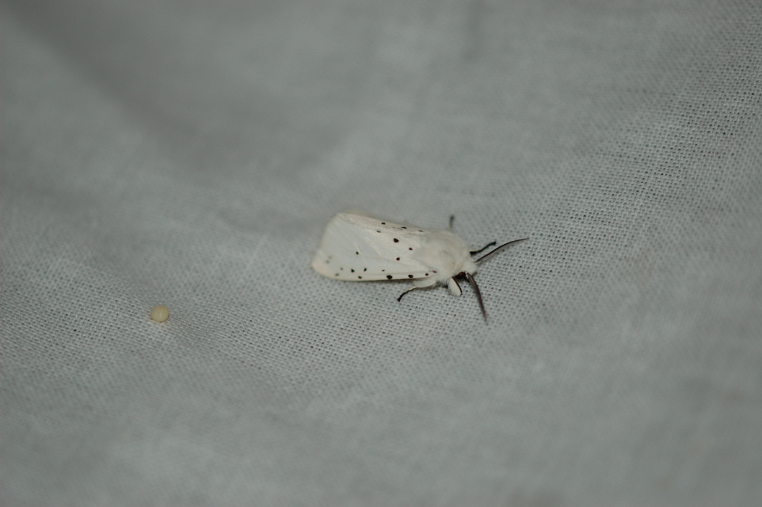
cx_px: 381
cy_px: 254
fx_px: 3331
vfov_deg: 8.7
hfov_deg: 13.0
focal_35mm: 158
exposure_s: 1/250
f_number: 3.8
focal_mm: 105
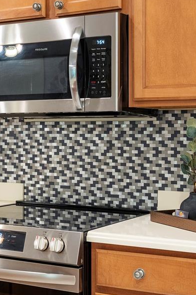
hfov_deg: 19.2
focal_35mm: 71
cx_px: 96
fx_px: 580
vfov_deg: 28.5
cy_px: 149
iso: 800
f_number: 9
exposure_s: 1/5
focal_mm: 35
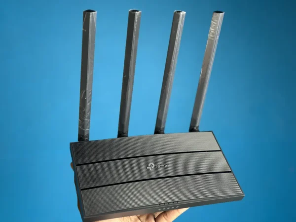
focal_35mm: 48
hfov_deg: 39.7
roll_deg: +0.4
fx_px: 410
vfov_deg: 30.3
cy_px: 111
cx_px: 148
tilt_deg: -7.2
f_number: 1.78
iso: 250
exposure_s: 1/50
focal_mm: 6.86
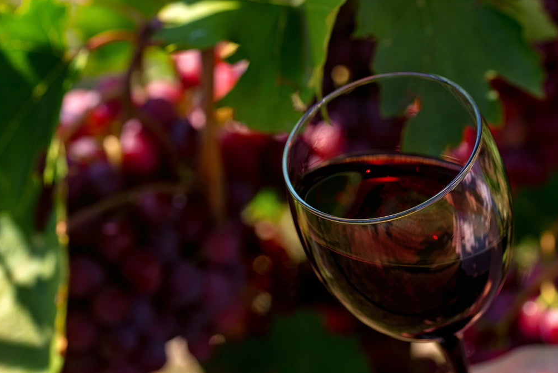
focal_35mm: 95
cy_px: 177
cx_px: 288
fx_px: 1474
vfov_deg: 14.4
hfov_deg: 21.4
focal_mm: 90
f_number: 8
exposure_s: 1/500
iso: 400
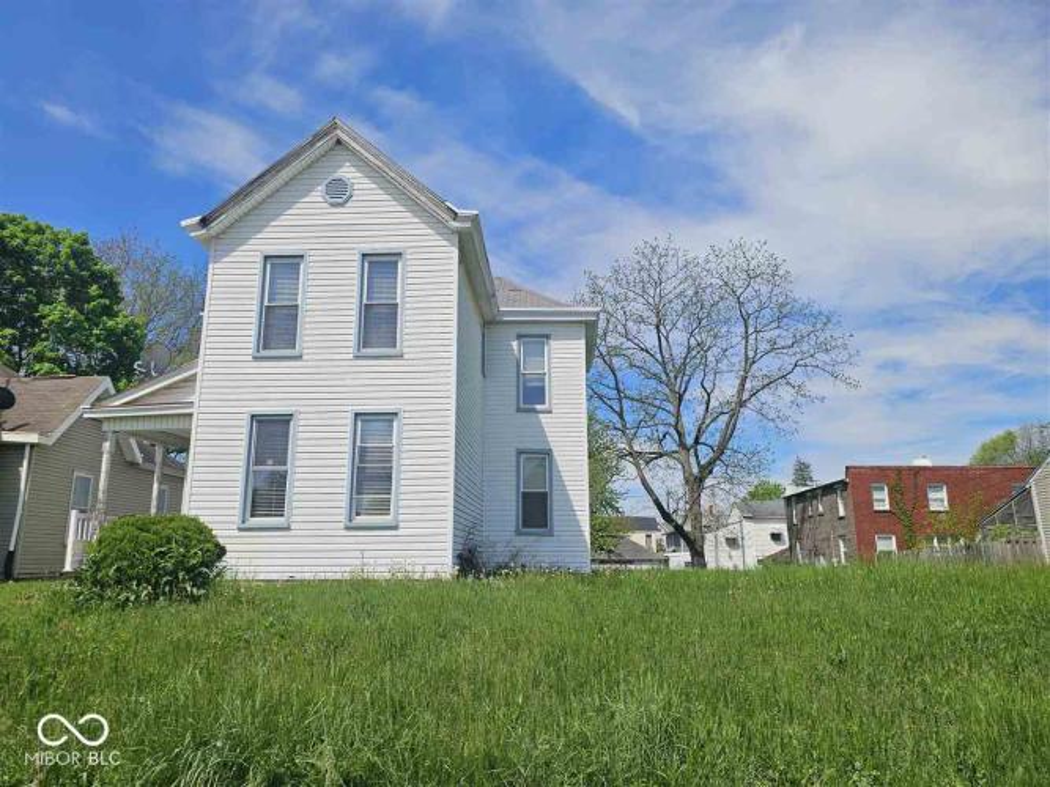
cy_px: 394
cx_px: 525
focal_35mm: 23
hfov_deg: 73.9
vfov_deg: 58.9
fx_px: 698
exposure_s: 1/1723
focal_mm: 6.3
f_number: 1.7
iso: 10
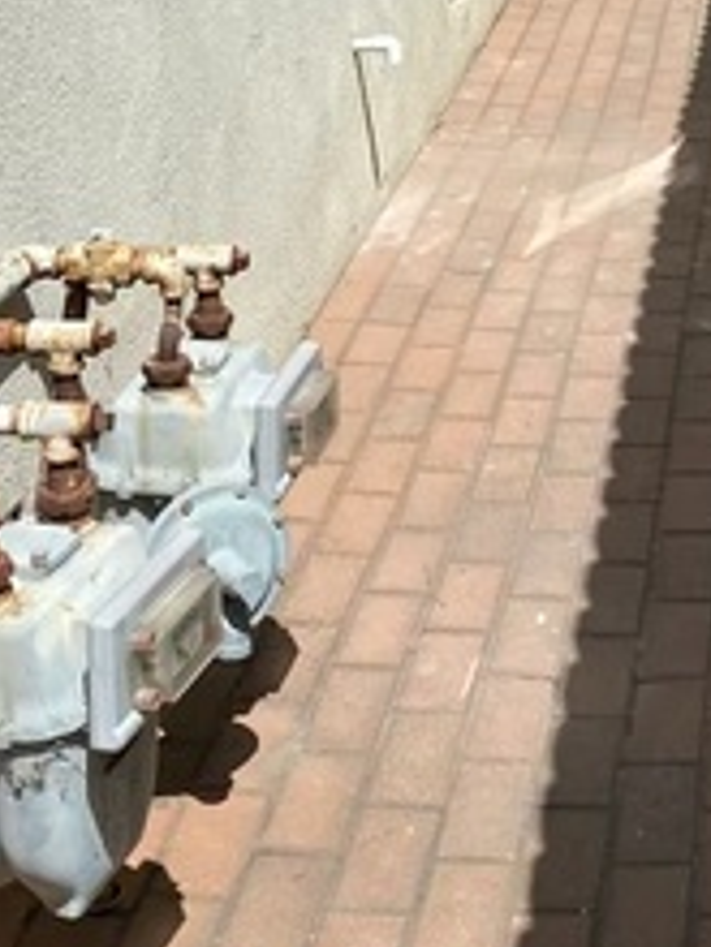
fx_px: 2164
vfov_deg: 23.8
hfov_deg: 18.5
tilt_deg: -14.2
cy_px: 37
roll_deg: +2.0
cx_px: 577
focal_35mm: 79
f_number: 1.8
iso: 32
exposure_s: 1/4115
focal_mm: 4.25
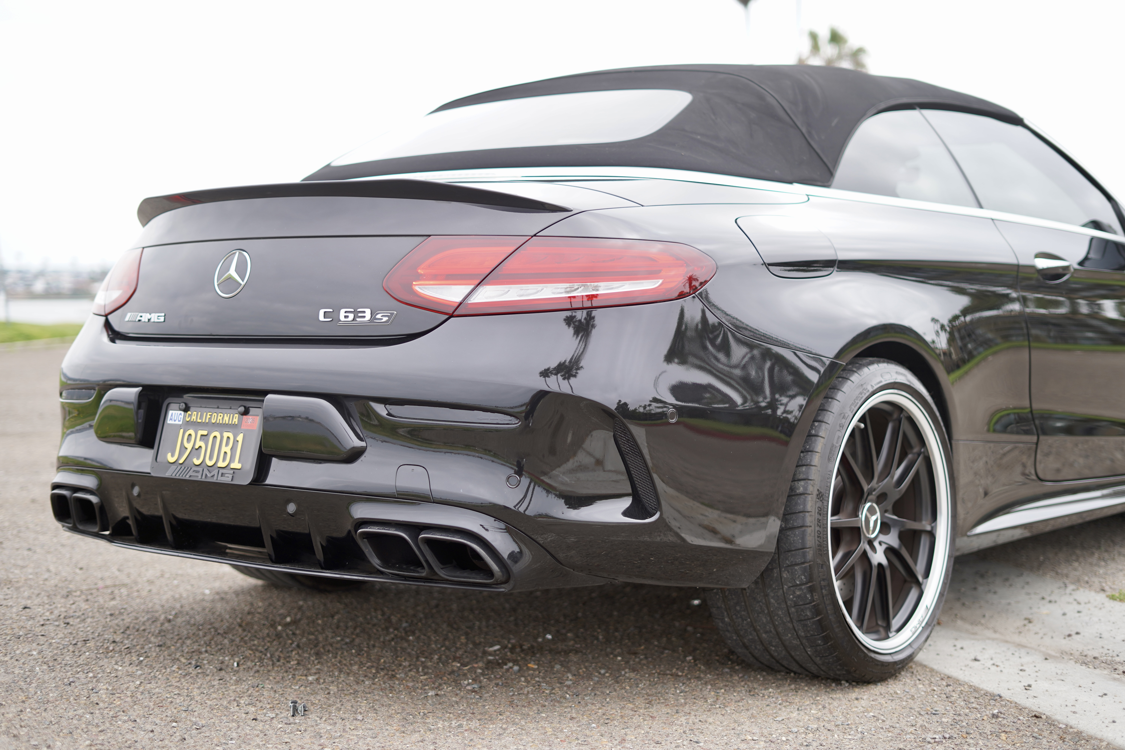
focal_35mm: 50
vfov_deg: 27.0
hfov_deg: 39.6
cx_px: 562
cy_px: 375
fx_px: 1562
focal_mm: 50
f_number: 2
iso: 100
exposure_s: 1/1000
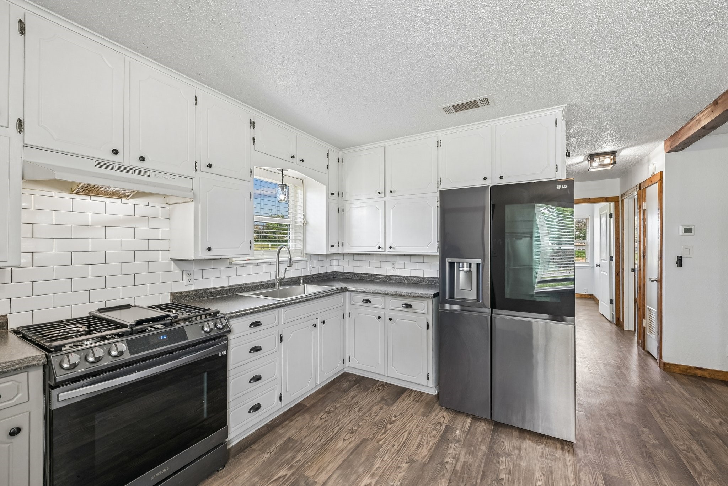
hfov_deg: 104.3
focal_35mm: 14
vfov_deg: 81.2
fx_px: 283
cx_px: 364
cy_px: 243
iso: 400
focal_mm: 14
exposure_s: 1/15
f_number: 8
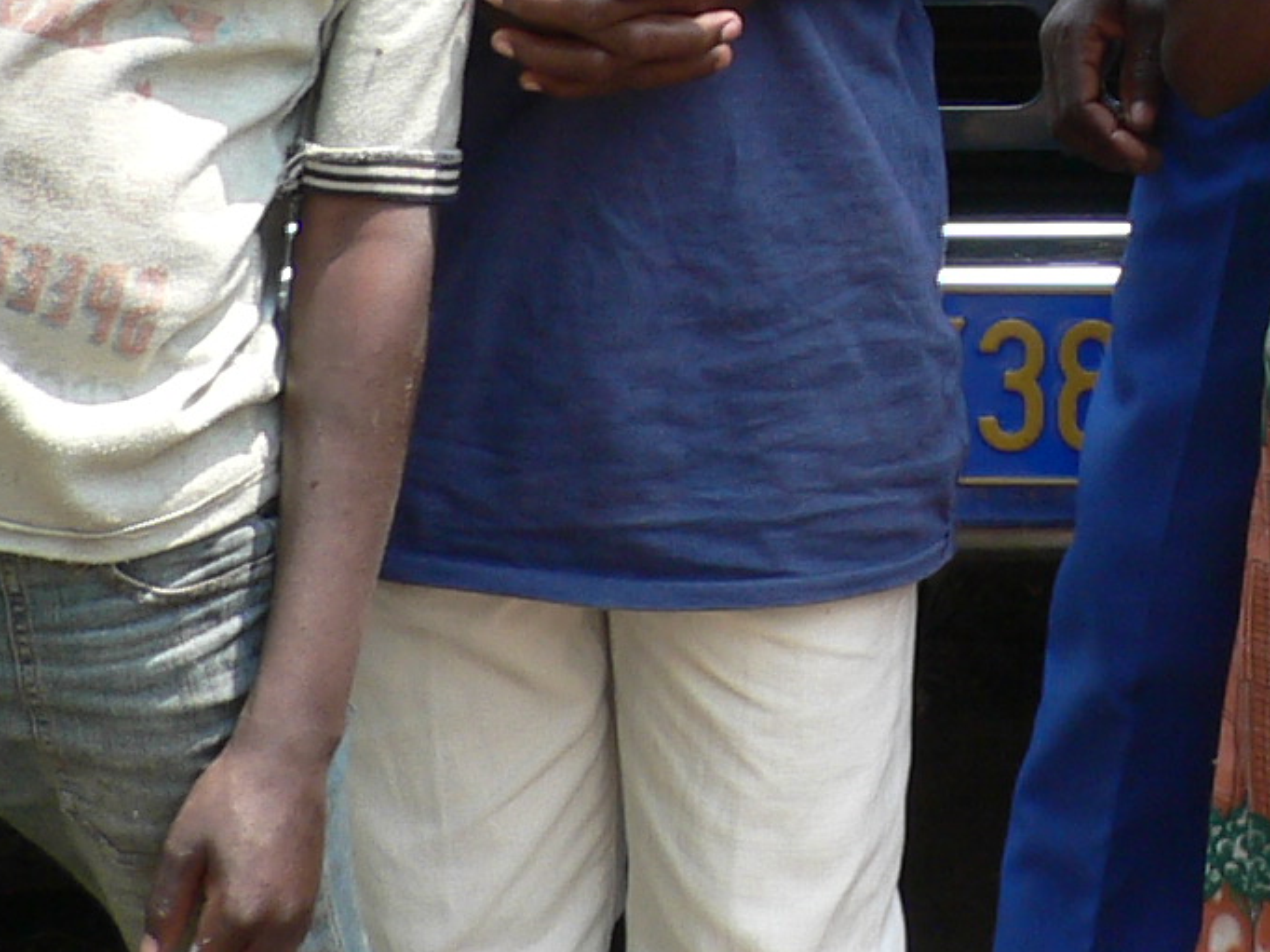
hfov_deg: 11.3
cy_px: -414
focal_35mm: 169
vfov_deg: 8.6
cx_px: 1745
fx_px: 6198
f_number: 4
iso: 80
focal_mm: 7.5
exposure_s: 1/125
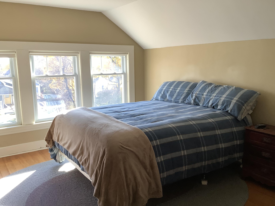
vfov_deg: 45.4
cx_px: 138
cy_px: 103
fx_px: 246
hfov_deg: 58.4
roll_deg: +0.1
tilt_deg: -10.4
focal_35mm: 31
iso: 100
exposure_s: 1/120
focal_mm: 3.3
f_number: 2.4
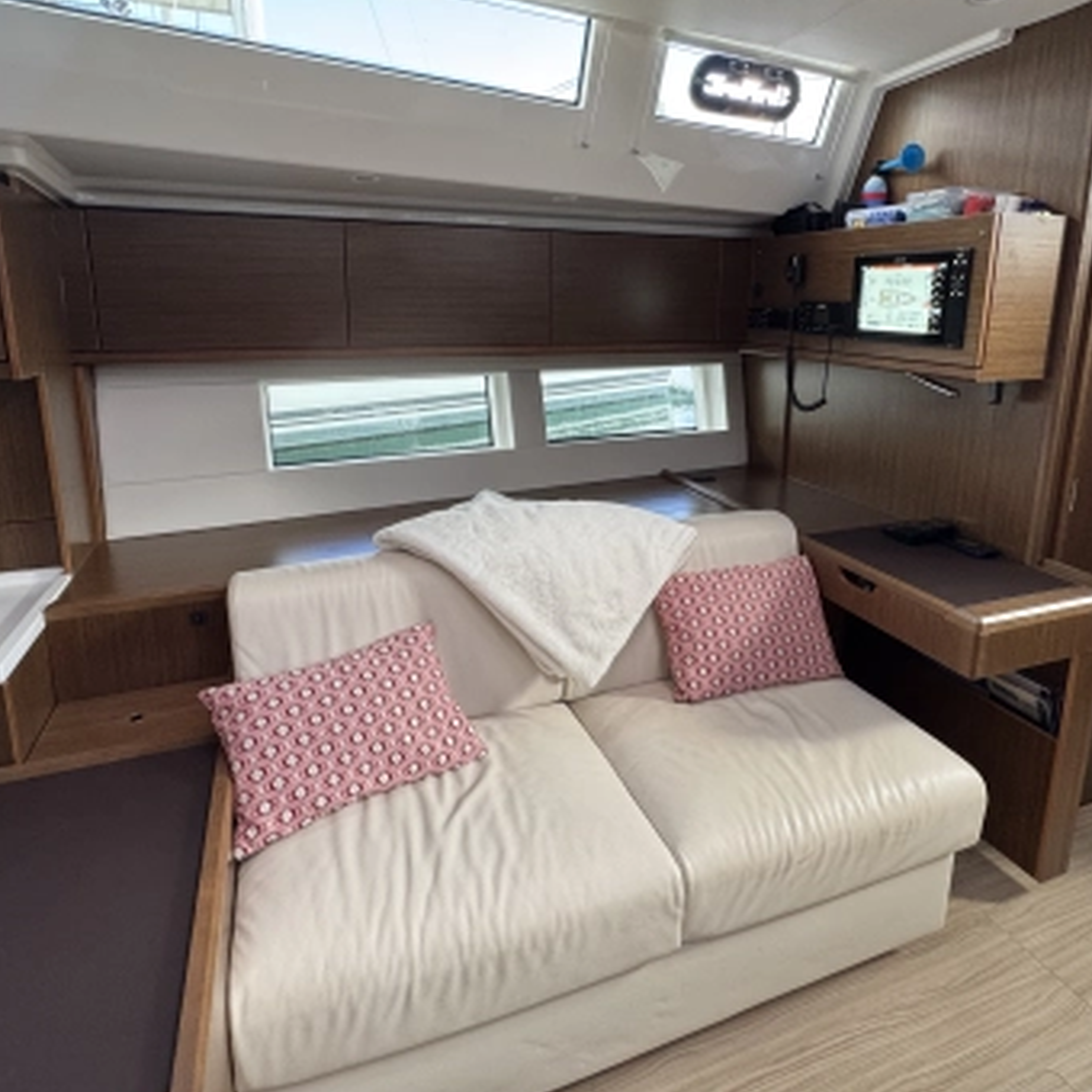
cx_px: 556
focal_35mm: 20
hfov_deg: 74.8
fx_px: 714
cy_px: 438
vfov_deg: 74.0
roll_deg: -0.2
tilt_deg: -13.0
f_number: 2.2
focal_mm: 2.22
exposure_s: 1/99
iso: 200
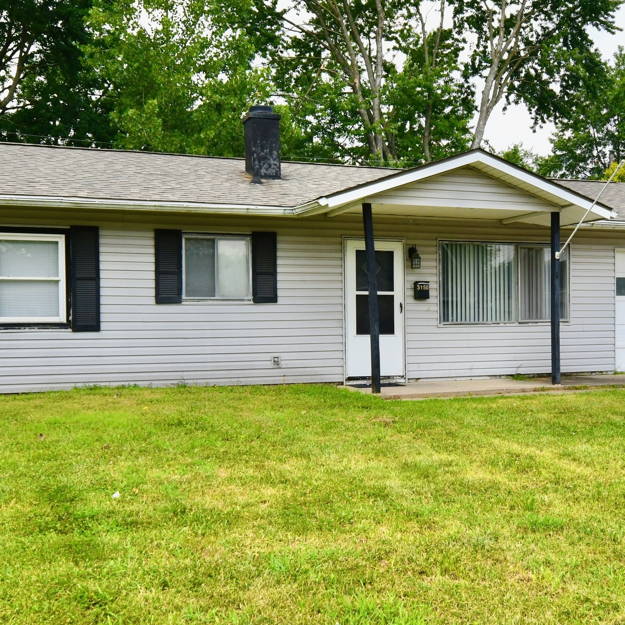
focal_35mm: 27
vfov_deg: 59.1
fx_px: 552
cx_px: 333
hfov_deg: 59.0
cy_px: 302
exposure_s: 1/500
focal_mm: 17
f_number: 11
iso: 640
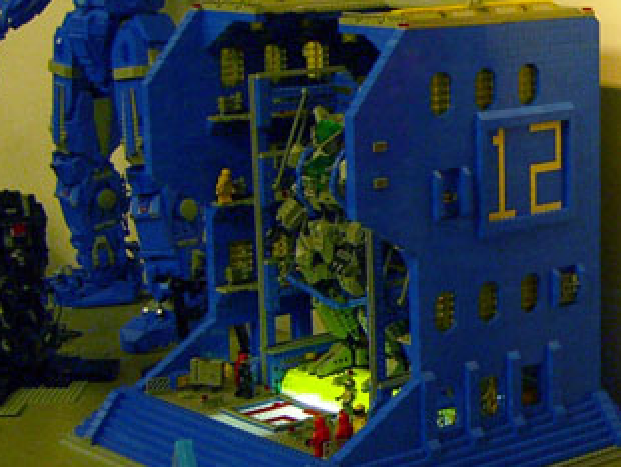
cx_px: 681
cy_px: 305
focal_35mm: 98
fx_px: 1759
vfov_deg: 15.1
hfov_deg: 19.2
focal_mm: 7.9
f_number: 2.8
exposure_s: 1/100
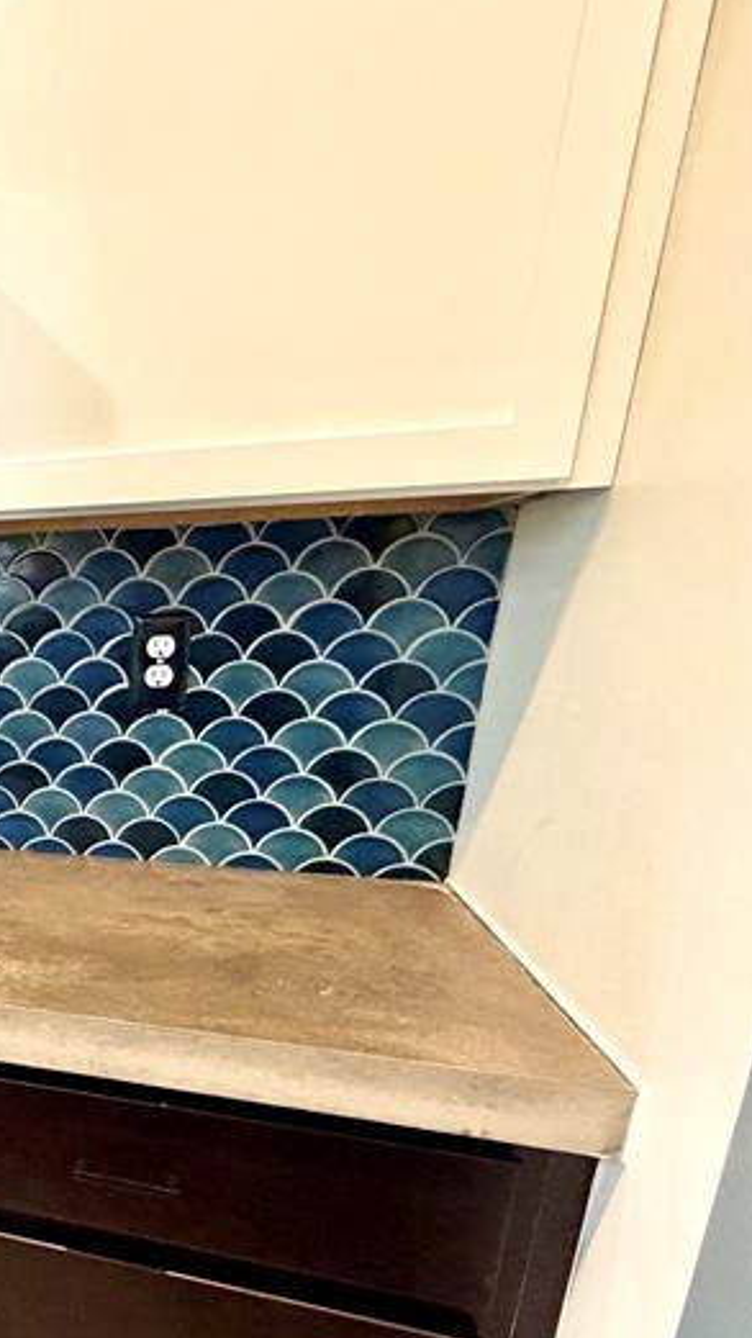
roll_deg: +1.7
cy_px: 891
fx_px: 1064
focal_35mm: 30
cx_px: -344
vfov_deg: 62.7
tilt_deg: -15.4
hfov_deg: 27.9
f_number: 2.2
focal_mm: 2.22
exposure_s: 1/60
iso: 400
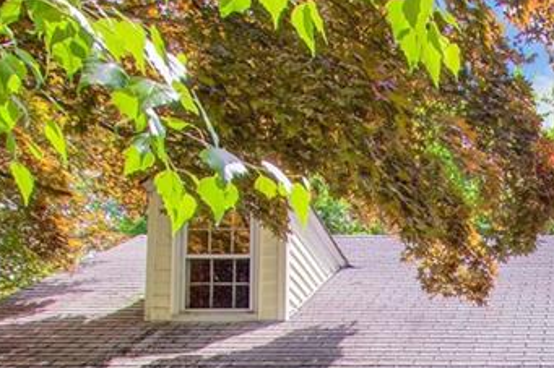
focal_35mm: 45
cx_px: 562
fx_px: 692
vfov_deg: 24.5
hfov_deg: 38.4
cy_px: 524
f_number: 7.1
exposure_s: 1/320
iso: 200
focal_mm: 10
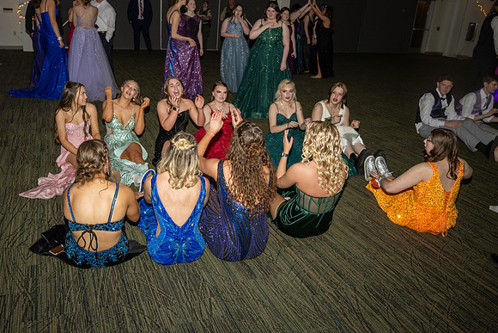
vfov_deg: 41.5
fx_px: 438
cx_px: 218
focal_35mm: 32
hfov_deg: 59.1
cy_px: 150
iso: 500
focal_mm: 25
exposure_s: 1/200
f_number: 4
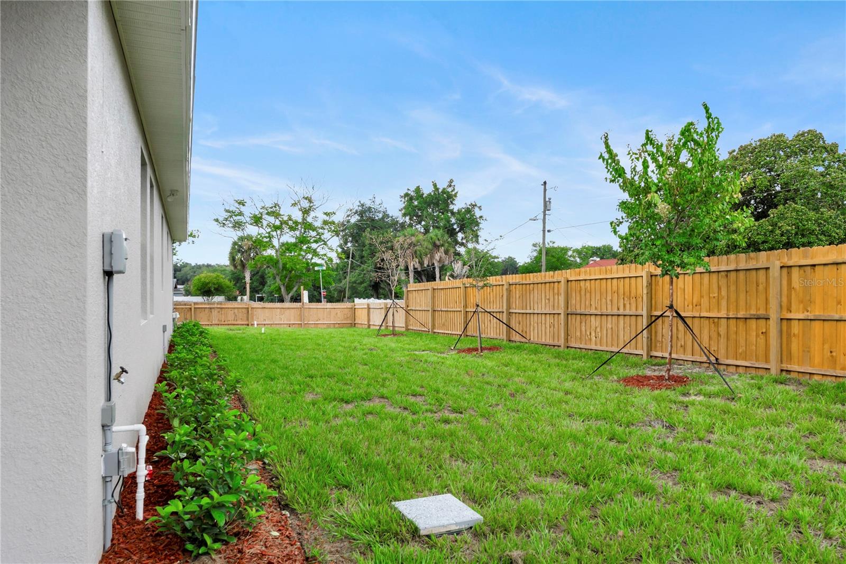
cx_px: 423
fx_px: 564
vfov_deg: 53.1
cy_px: 282
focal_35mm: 24
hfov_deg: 73.8
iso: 320
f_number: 7.1
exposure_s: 1/500
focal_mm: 16
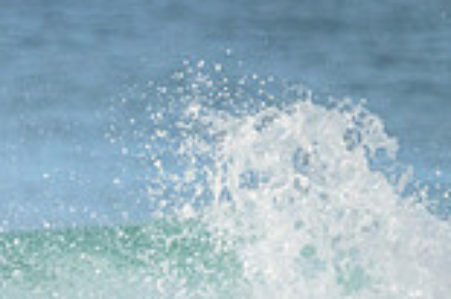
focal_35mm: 2319
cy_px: 521
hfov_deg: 0.9
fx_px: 29021
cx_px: -346
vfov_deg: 0.6
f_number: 11
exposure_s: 1/1250
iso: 3200
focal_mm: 620
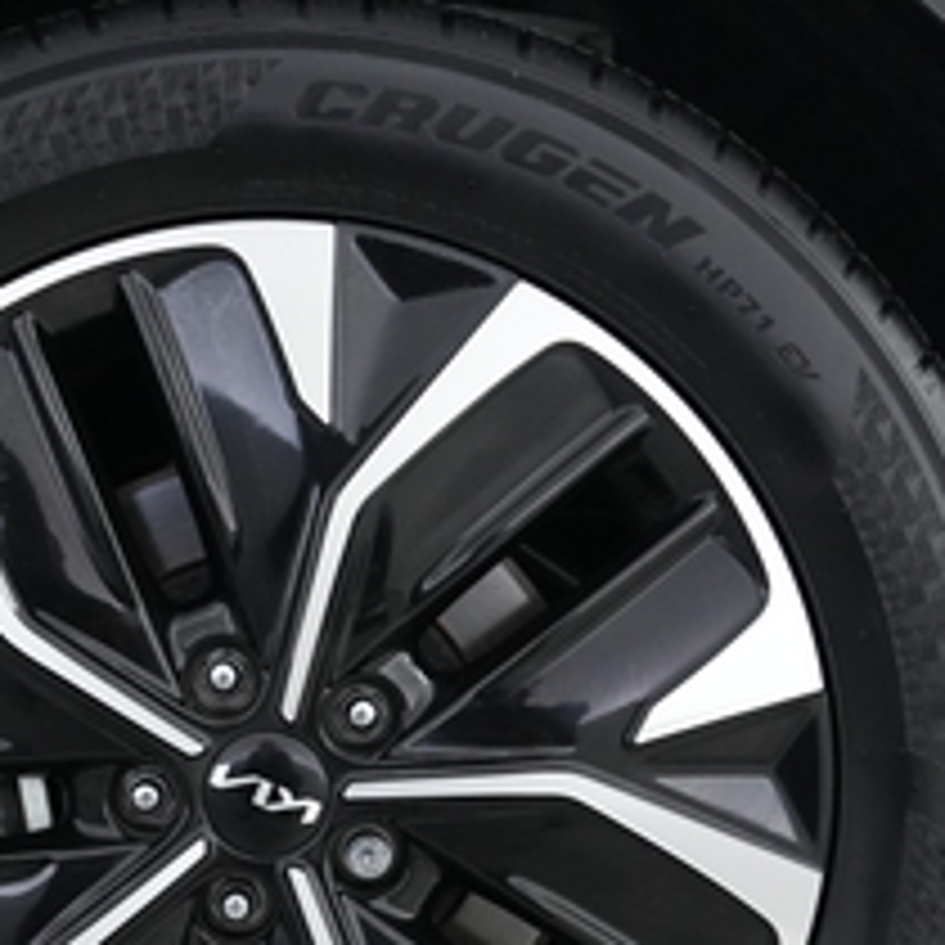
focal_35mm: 62
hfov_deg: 27.4
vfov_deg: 27.0
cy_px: 801
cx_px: 266
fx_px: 1915
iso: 5000
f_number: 2.8
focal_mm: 24
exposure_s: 1/160
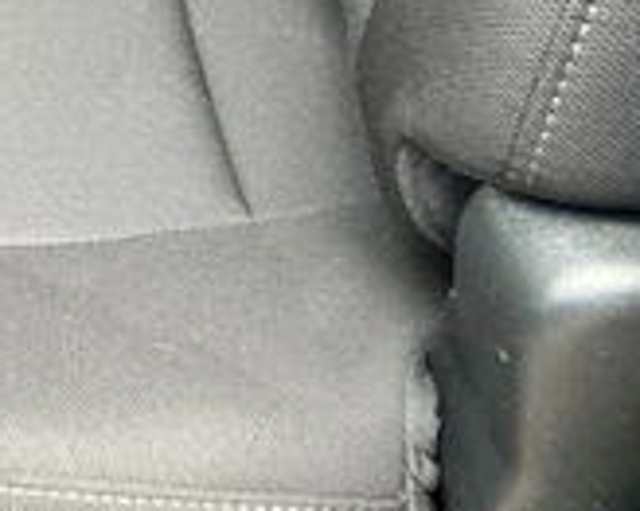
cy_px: 94
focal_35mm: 69
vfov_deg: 21.8
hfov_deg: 25.2
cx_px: -98
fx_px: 1306
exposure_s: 1/60
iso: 80
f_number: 1.8
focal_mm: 3
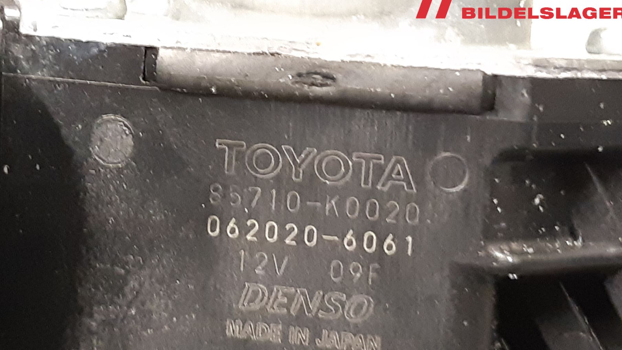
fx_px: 528
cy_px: 224
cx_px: 275
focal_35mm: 32
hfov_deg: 60.8
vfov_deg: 36.4
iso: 400
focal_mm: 3.93
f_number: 1.7
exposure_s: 1/25
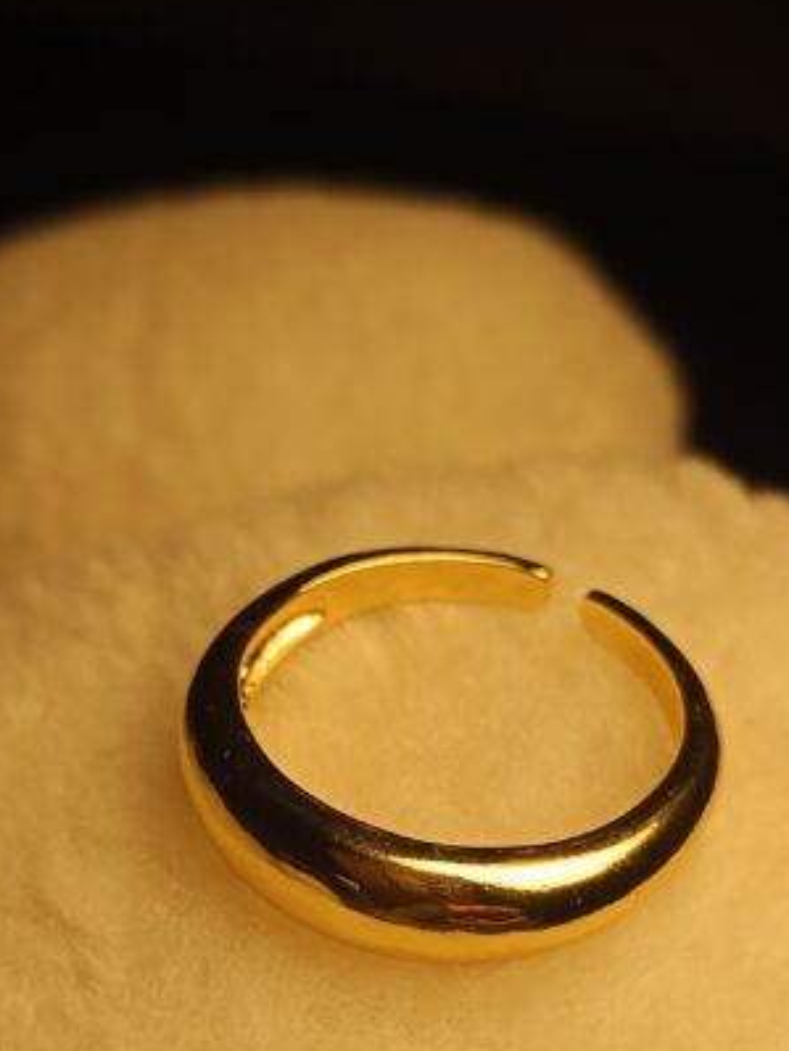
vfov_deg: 32.3
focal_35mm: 59
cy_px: 720
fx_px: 1791
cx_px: 330
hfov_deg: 24.8
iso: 50
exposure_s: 1/167
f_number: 1.8
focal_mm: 3.98
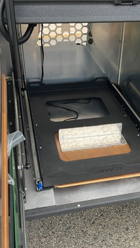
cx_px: 91
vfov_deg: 47.3
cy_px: 125
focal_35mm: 43
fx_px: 283
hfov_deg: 27.6
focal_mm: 3
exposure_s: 1/338
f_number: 1.8
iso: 16
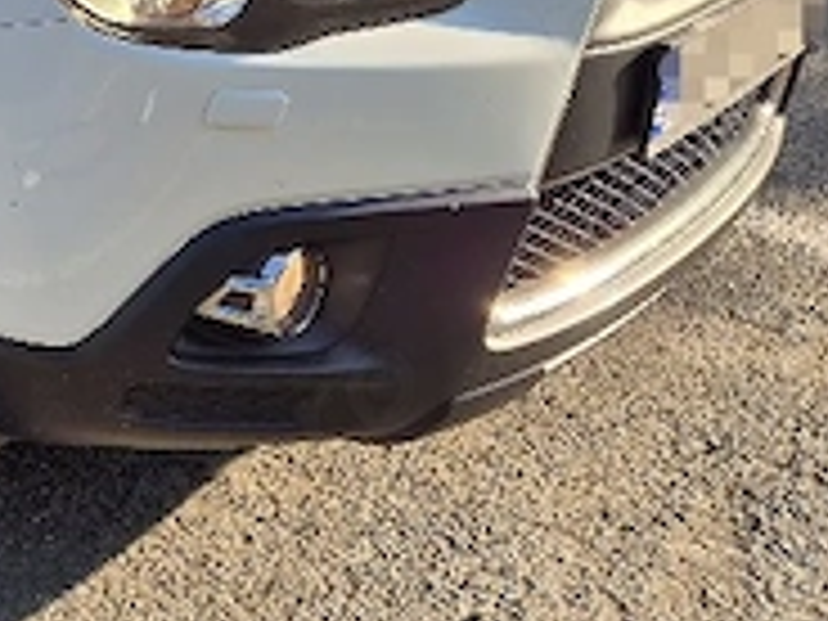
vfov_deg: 18.6
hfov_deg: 21.9
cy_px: -122
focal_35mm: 75
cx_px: -392
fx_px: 1794
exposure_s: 1/909
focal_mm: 5.4
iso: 25
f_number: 1.8
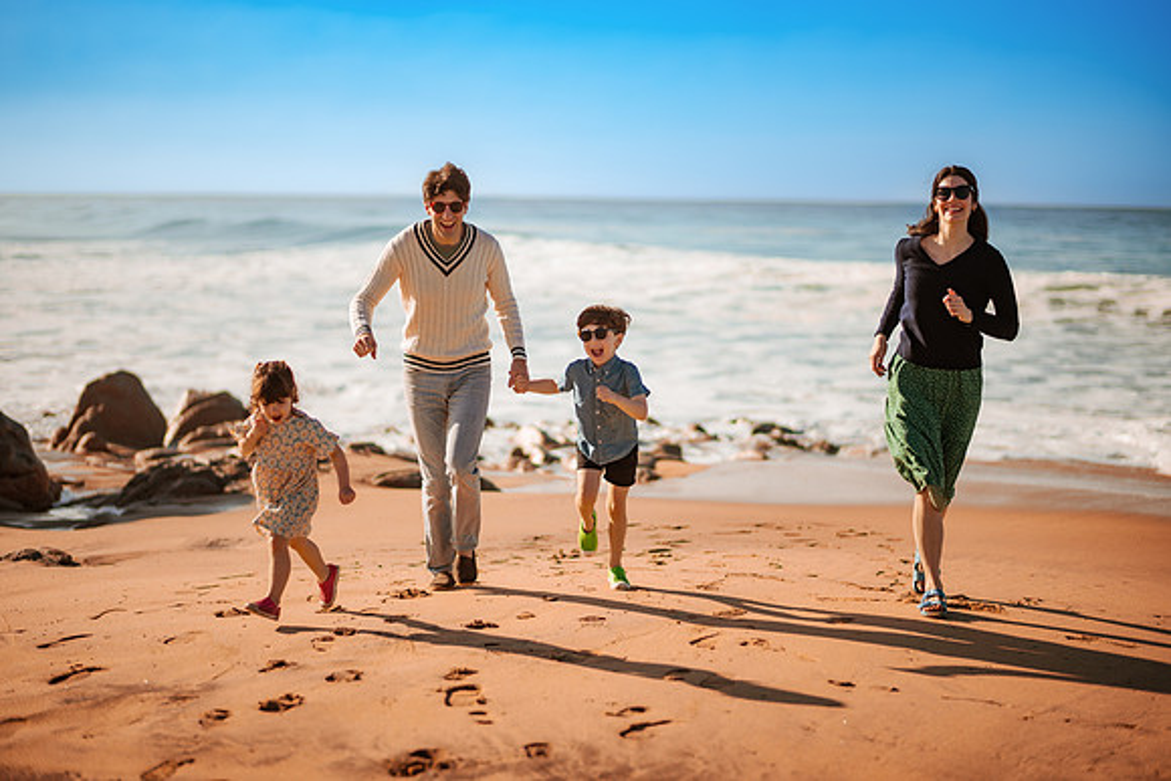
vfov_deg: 23.4
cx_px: 586
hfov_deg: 34.5
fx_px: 1887
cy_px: 390
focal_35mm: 58
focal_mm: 58
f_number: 1.4
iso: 50
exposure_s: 1/6400
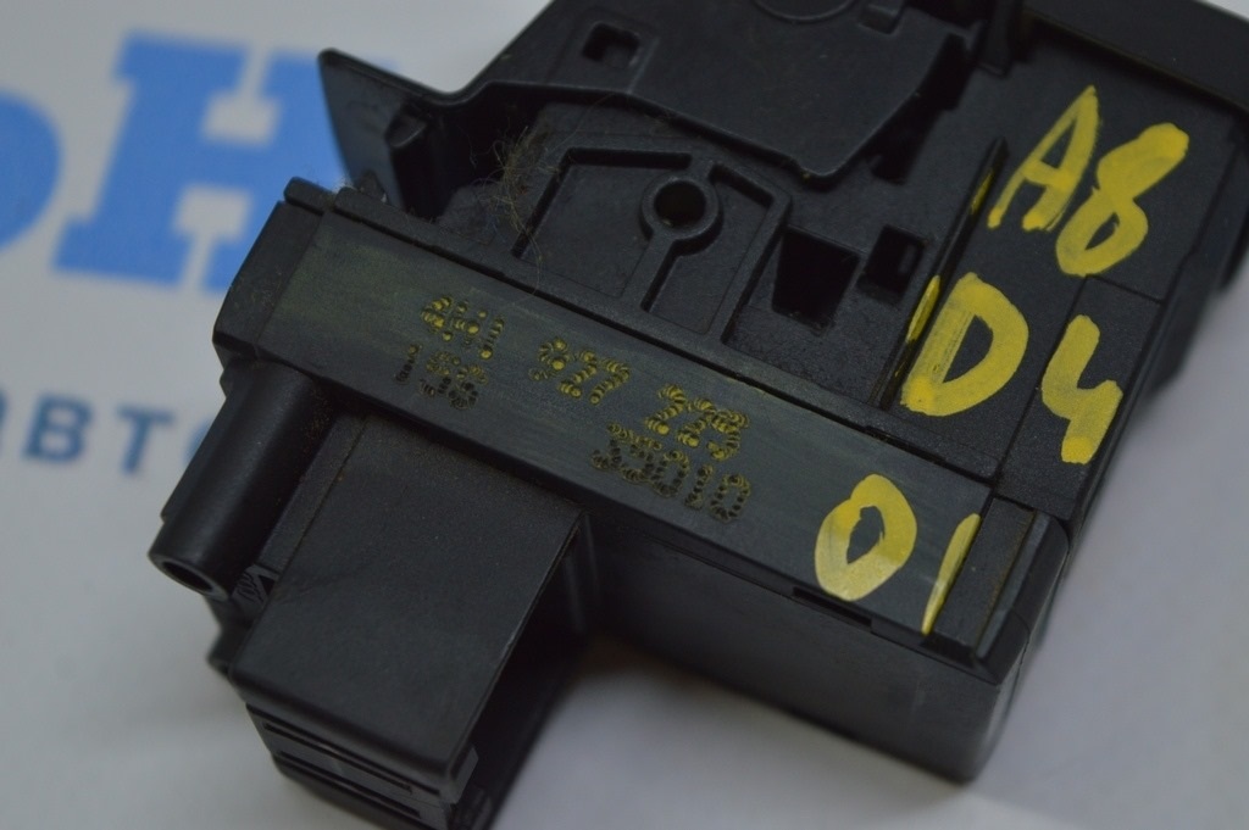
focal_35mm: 82
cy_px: 415
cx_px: 624
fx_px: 2860
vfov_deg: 16.5
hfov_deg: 24.6
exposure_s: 1/100
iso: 400
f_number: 5.6
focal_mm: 55
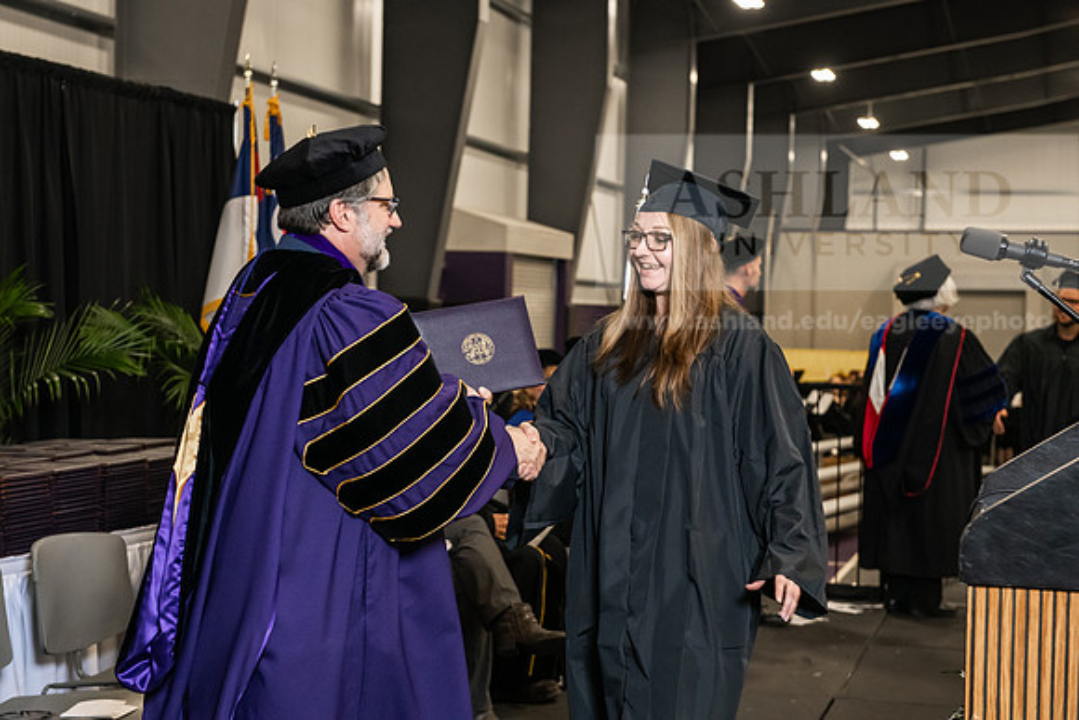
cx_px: 540
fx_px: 1859
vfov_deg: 21.9
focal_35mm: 62
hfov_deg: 32.4
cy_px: 360
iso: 2500
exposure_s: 1/200
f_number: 5
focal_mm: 62
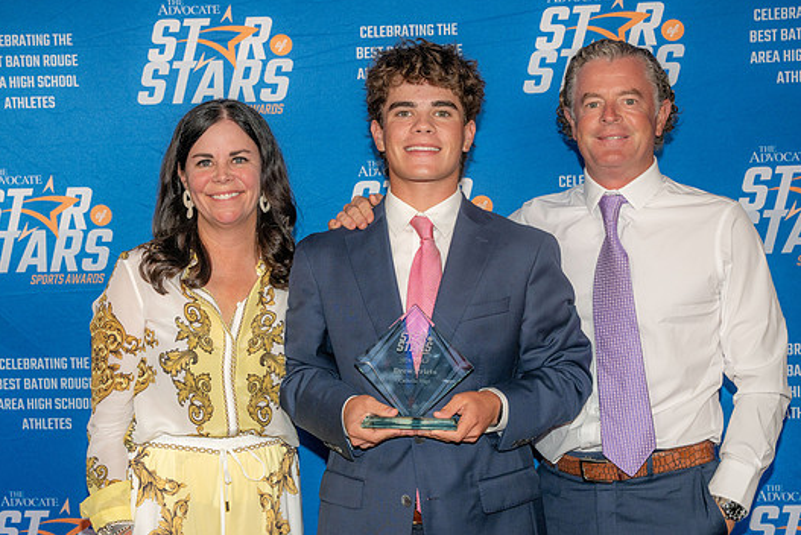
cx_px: 382
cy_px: 283
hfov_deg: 30.5
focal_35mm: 66
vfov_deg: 20.6
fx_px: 1469
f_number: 6.3
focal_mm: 60
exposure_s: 1/100
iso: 320
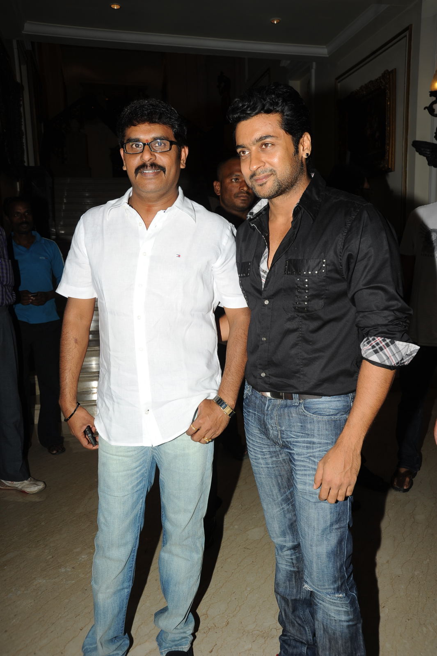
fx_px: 583
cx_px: 218
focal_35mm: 32
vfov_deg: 58.7
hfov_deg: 41.1
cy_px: 328
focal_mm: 32
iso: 200
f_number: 9
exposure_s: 1/125
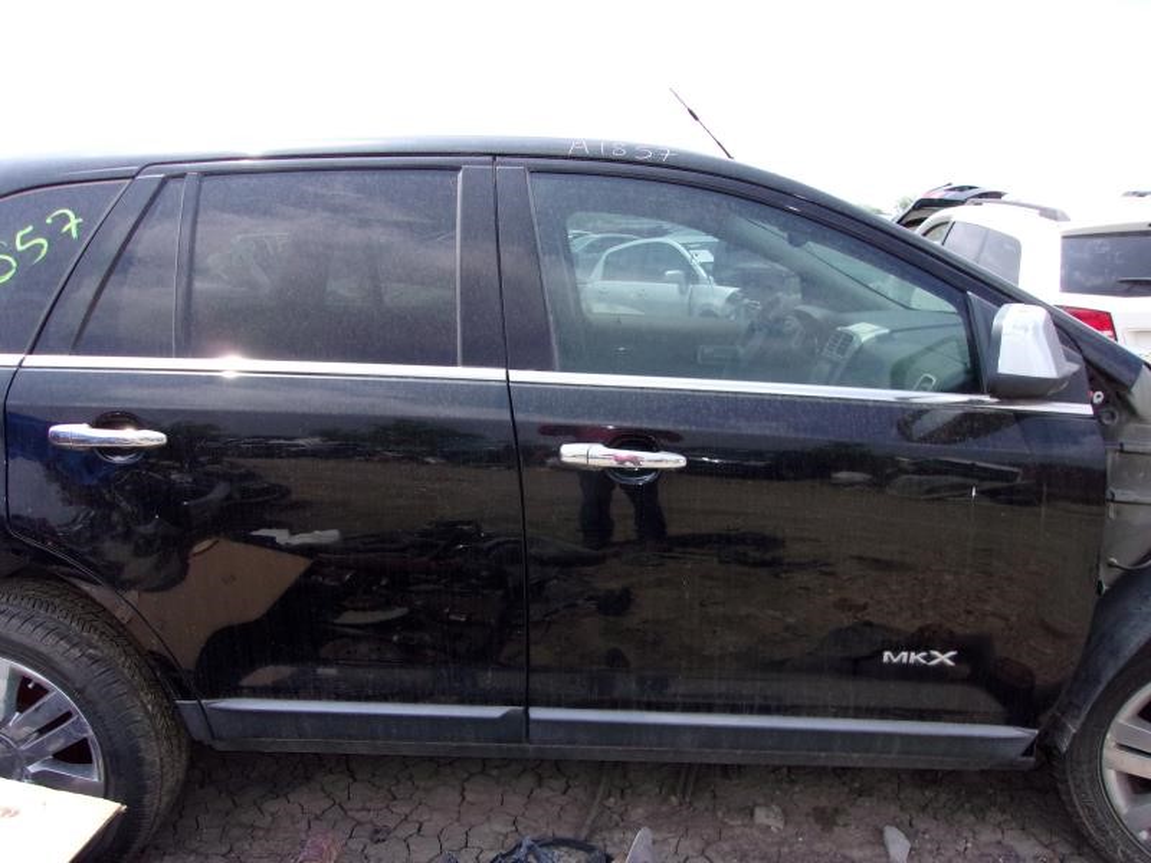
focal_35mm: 27
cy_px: 432
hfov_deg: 65.3
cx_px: 576
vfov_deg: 51.4
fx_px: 898
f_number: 10.4
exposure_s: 1/110
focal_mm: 4.9
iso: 200
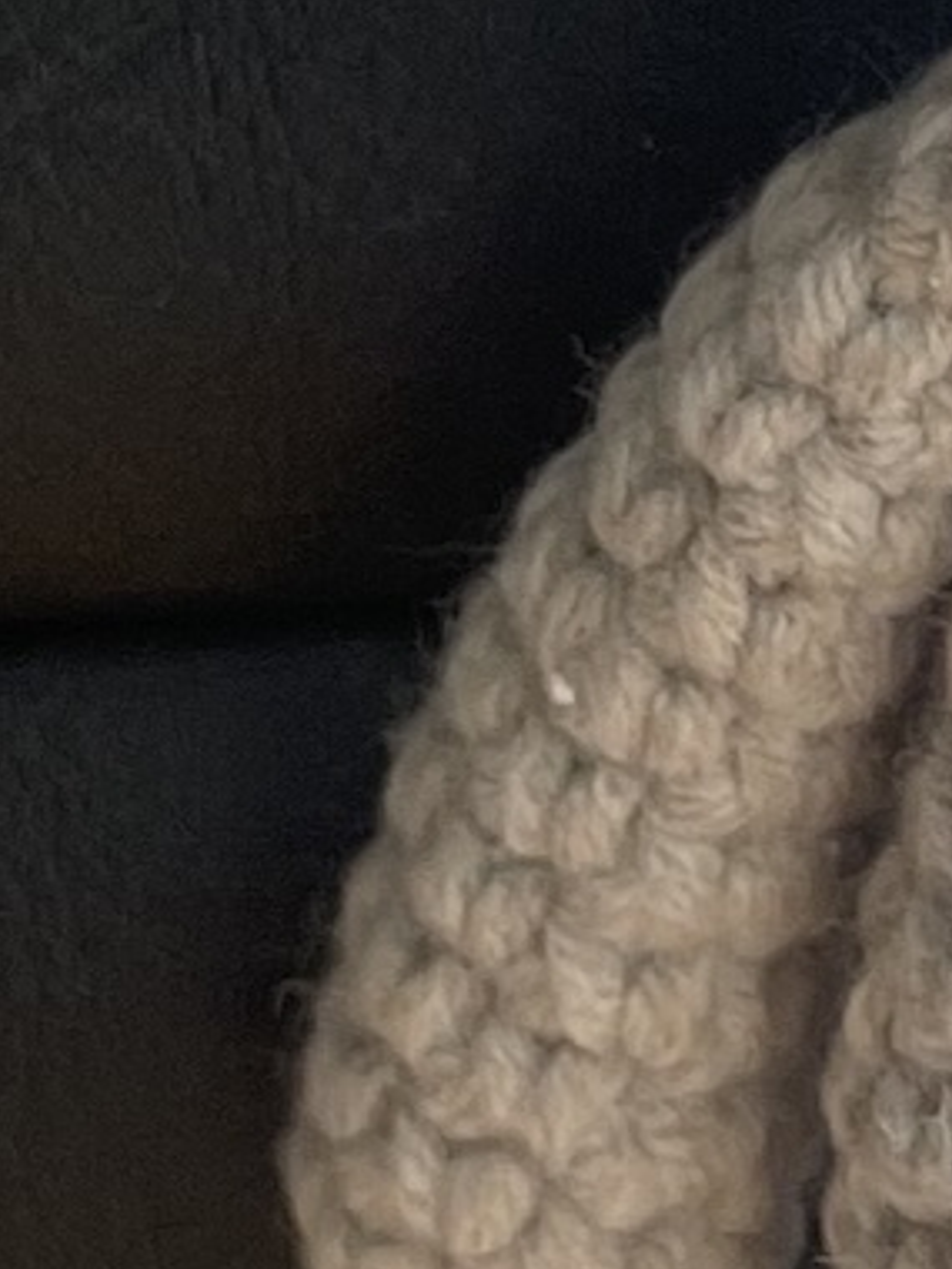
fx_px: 7517
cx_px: 1420
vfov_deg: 9.7
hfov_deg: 7.1
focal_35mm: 205
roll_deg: +0.9
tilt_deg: -23.7
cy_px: 528
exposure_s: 1/121
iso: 125
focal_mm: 4.2
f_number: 1.6
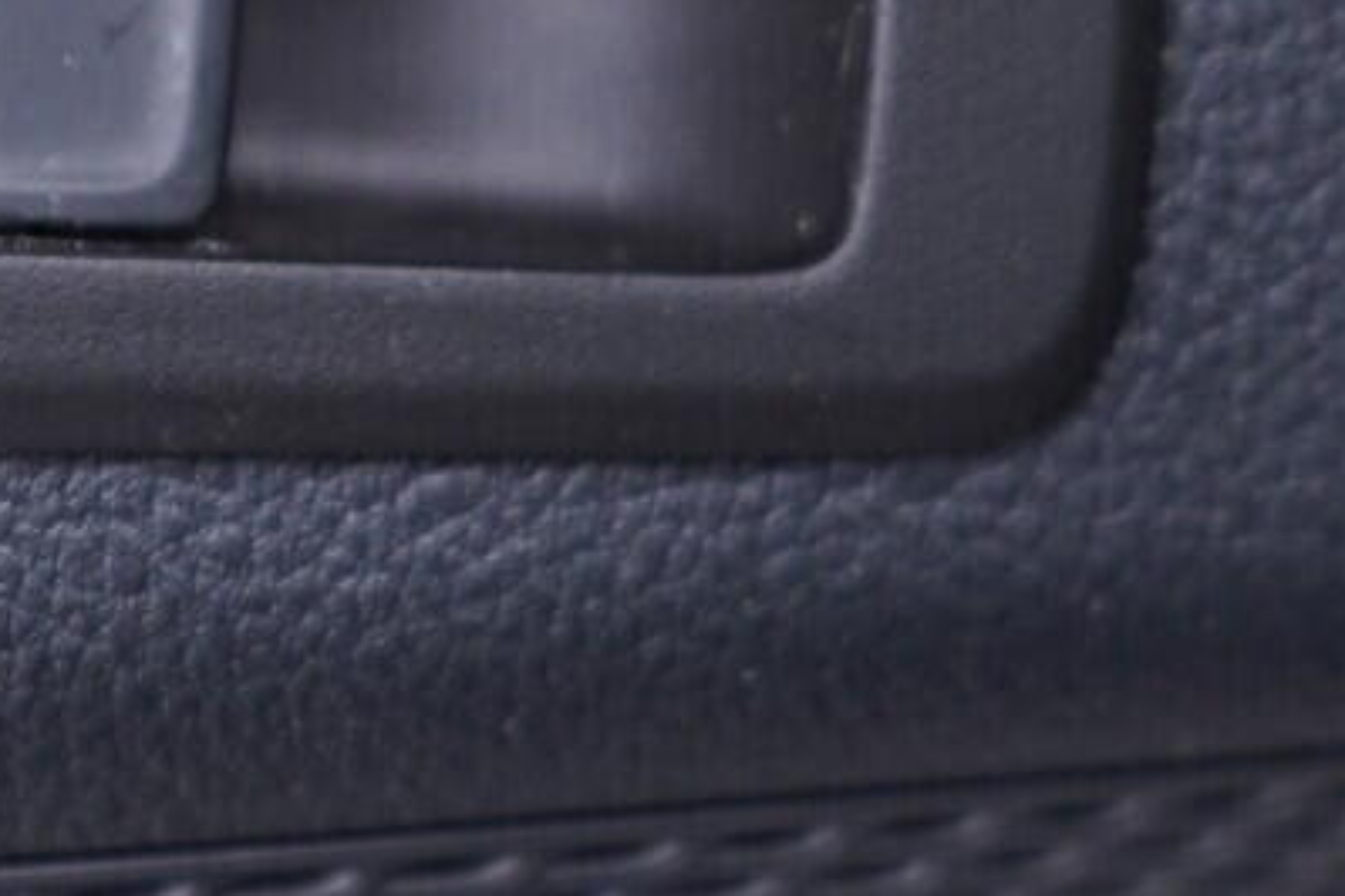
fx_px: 4857
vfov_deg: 10.4
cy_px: -199
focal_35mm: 130
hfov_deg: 15.5
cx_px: -20
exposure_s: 1/40
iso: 320
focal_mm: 24
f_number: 2.8
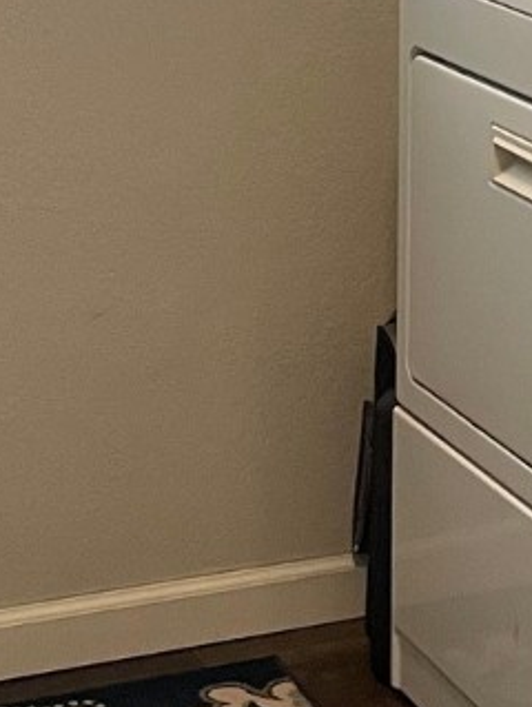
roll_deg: -0.9
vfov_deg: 15.3
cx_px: 554
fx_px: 2556
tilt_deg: -8.7
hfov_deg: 11.7
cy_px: -100
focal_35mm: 125
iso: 160
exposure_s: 1/60
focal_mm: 4.2
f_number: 1.6
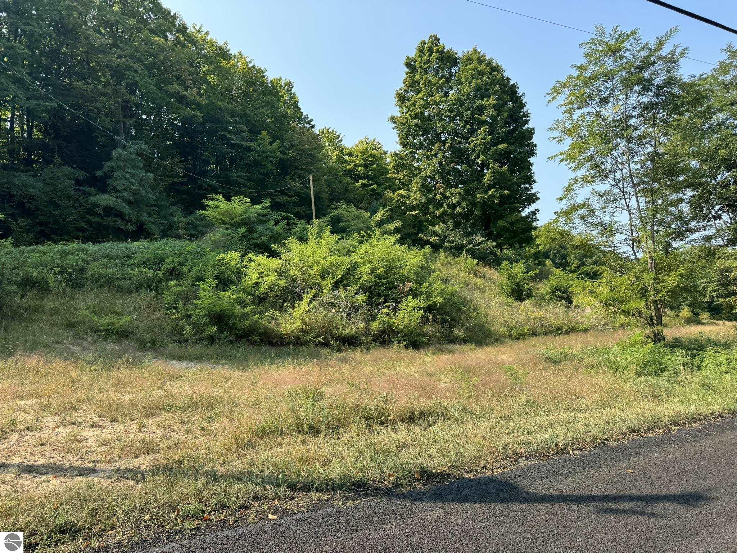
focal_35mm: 24
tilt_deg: +4.3
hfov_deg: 71.6
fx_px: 511
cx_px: 368
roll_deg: +0.9
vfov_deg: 56.8
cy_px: 276
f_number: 1.78
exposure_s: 1/1524
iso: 80
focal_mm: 6.76
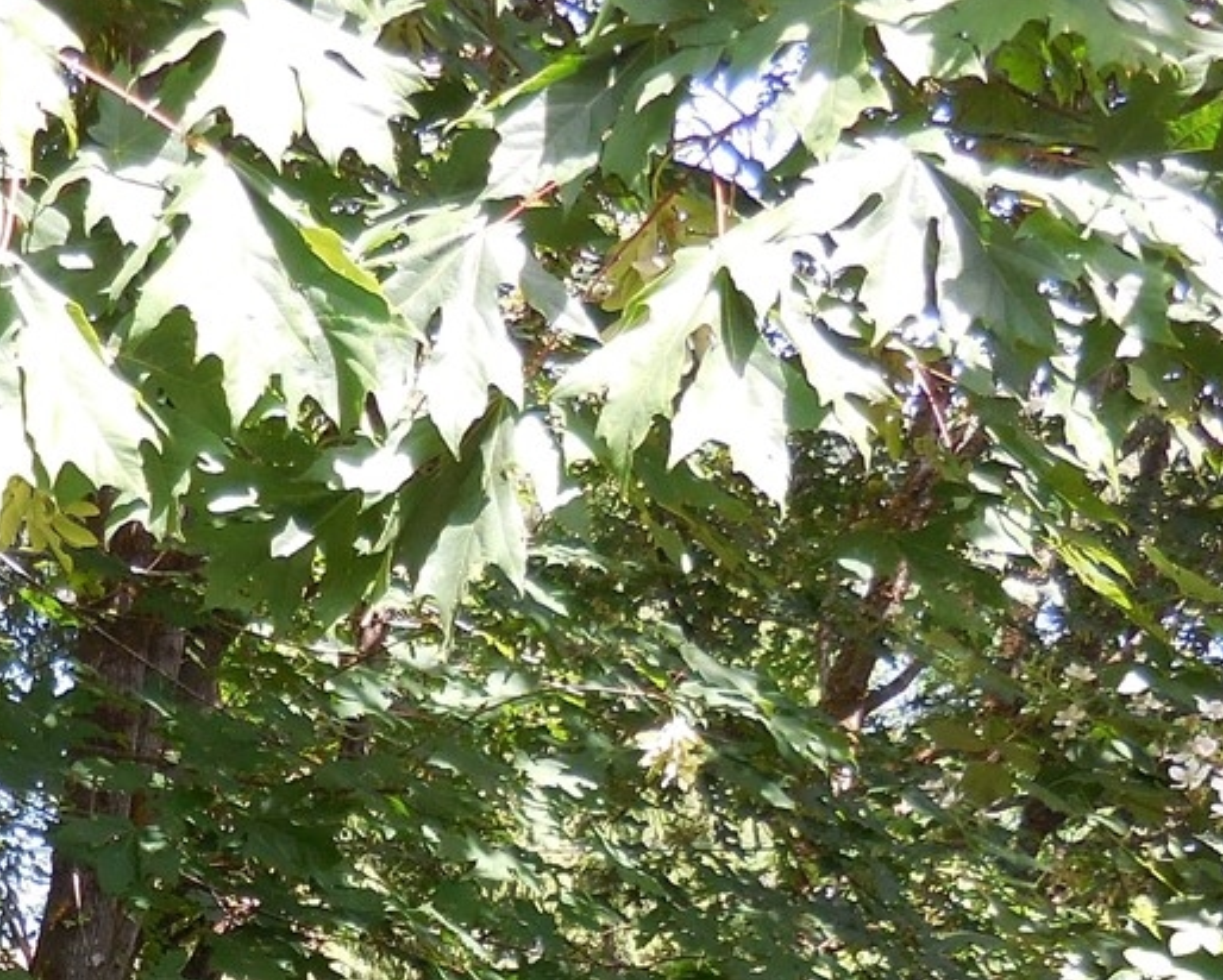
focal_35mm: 85
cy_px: 1208
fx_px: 3079
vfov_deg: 17.2
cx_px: 98
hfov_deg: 21.9
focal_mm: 5
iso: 125
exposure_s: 1/160
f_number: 3.5
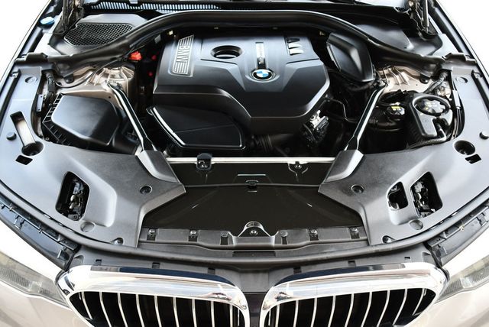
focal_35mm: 36
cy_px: 164
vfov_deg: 36.9
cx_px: 244
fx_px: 489
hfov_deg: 53.1
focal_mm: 18
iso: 640
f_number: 3.5
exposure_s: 1/250
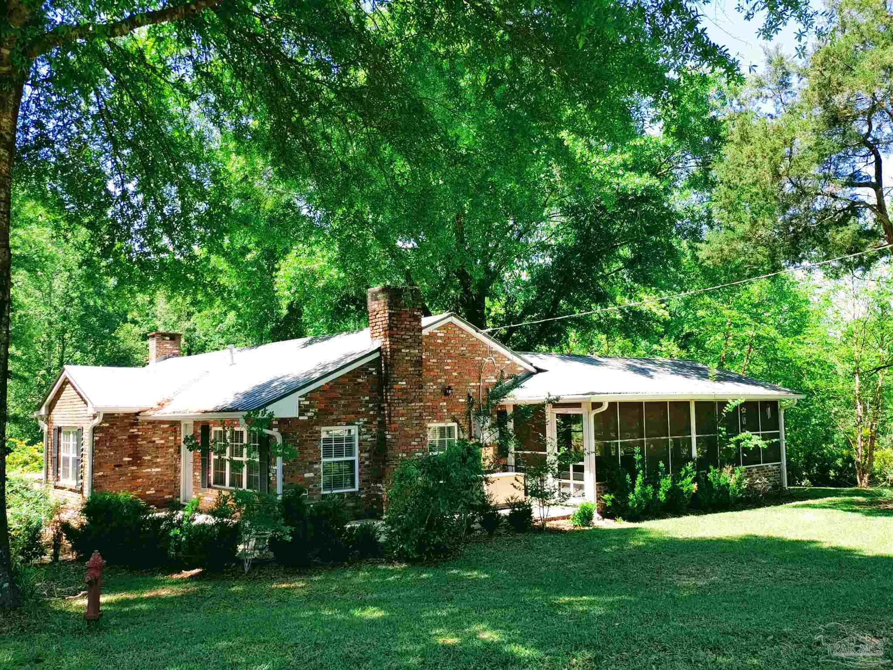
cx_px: 446
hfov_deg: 58.4
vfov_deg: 45.4
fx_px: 800
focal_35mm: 31
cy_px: 335
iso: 100
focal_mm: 5.58
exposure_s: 1/930
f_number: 1.8
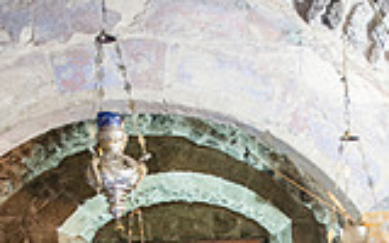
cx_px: 294
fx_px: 732
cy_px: 384
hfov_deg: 29.3
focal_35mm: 69
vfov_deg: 16.8
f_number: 2.8
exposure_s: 1/25
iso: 3200
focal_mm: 24
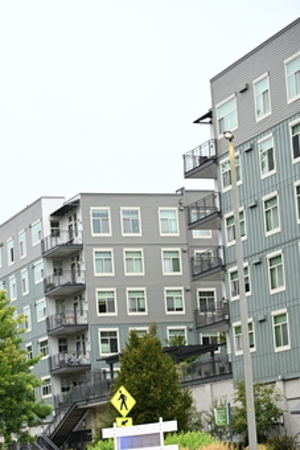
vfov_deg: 20.8
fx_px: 1211
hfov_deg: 14.1
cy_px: 363
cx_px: 75
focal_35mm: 97
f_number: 4
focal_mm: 60
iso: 1600
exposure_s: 1/800
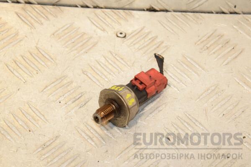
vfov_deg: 12.2
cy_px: 84
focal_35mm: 112
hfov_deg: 18.2
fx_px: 784
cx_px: 126
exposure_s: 1/200
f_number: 10
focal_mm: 75
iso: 1600
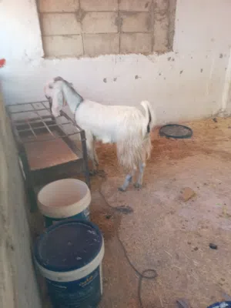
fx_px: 240
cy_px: 154
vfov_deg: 65.3
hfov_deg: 51.4
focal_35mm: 27
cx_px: 116
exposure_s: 1/33.3
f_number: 1.8
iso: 110
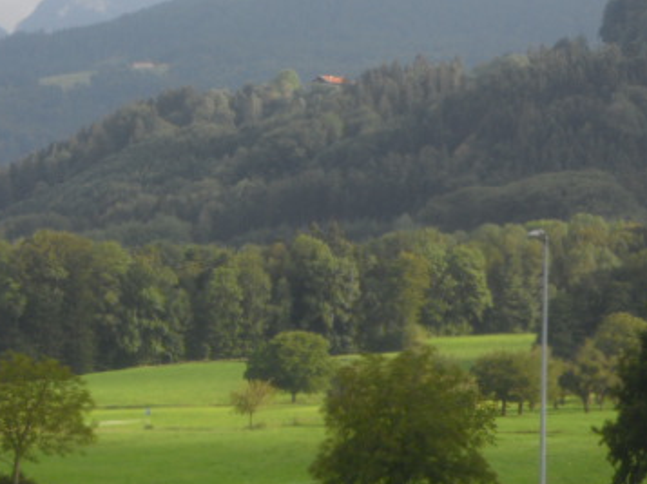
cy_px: 100
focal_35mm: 201
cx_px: 208
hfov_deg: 9.8
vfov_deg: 7.4
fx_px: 3753
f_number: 5.9
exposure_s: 1/100
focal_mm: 18.6
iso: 64
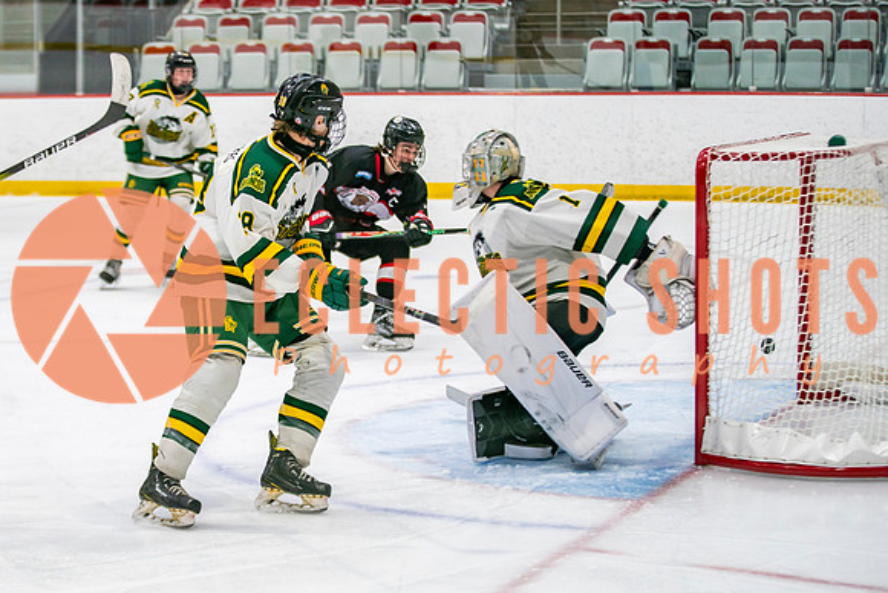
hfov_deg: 19.0
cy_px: 312
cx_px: 238
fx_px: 2638
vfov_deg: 12.8
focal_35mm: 107
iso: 640
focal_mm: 70
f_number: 2.8
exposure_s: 1/640
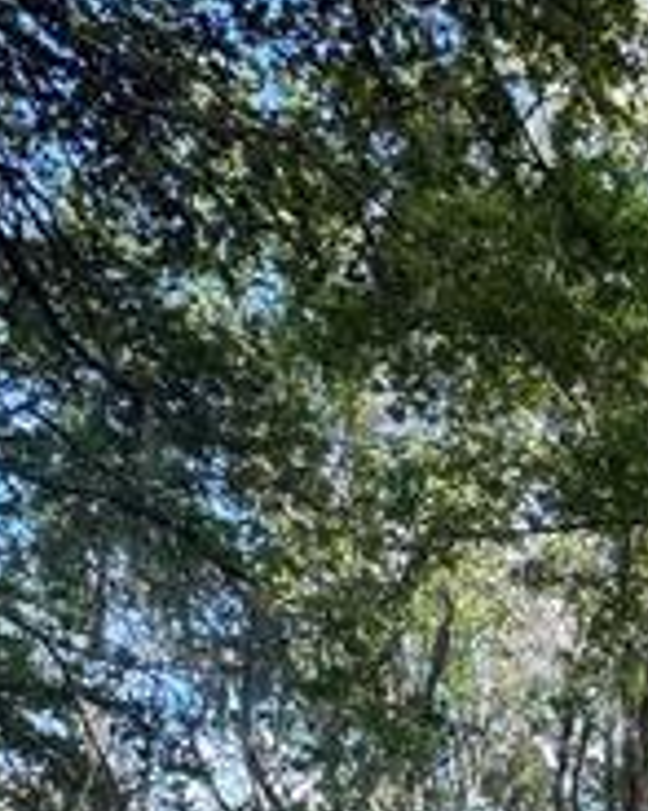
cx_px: 1001
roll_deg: +3.2
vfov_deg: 29.1
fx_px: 1368
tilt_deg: +0.8
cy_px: 943
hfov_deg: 21.7
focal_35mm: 57
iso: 40
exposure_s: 1/191
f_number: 2.2
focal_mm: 2.22
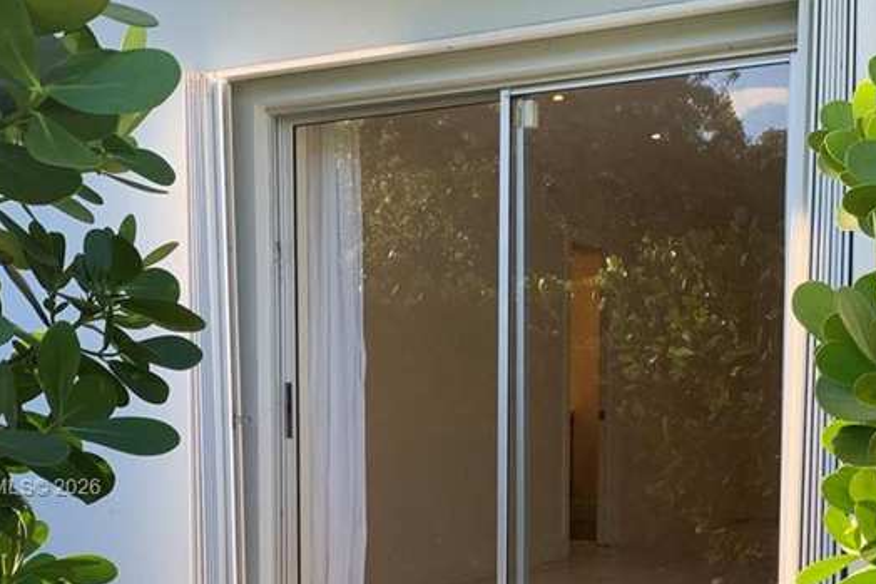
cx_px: 495
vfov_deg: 24.1
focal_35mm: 55
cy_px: 489
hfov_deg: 36.2
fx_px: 1338
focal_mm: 4.25
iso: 25
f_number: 1.8
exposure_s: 1/220
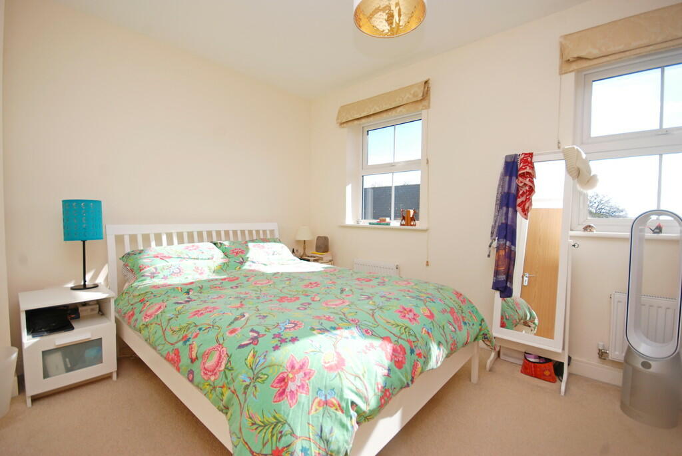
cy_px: 228
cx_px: 341
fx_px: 284
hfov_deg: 100.3
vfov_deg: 77.5
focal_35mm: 15
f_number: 5.6
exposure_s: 1/200
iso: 160
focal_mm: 10
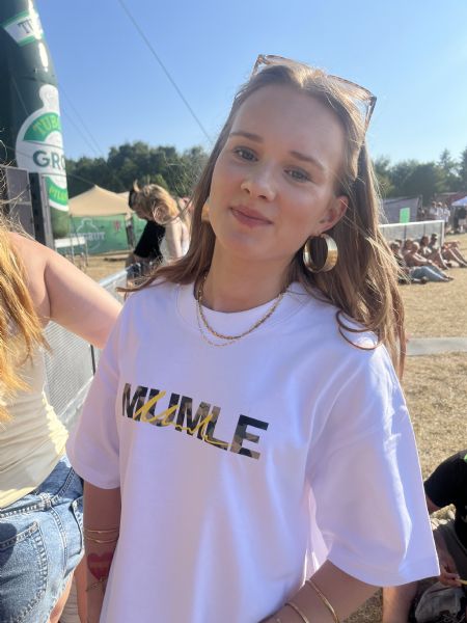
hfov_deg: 53.1
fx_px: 468
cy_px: 312
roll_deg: +2.4
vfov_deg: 67.3
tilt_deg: -10.2
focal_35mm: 26
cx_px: 234
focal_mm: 5.1
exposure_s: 1/1992
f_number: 1.6
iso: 50
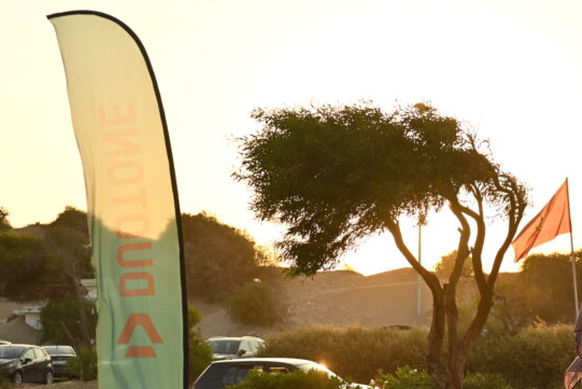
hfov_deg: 19.2
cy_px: 245
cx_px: 418
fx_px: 1714
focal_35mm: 106
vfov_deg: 12.9
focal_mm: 56
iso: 200
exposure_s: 1/1500
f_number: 2.8
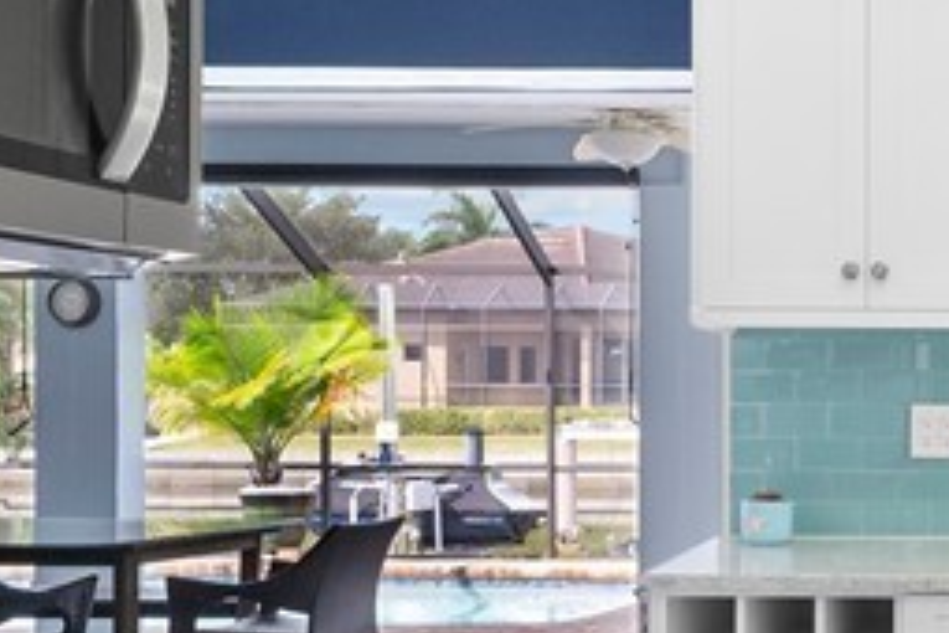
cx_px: 1063
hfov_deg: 33.5
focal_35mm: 51
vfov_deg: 26.4
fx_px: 1344
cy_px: 406
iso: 2000
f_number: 11
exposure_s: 1/25
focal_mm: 12
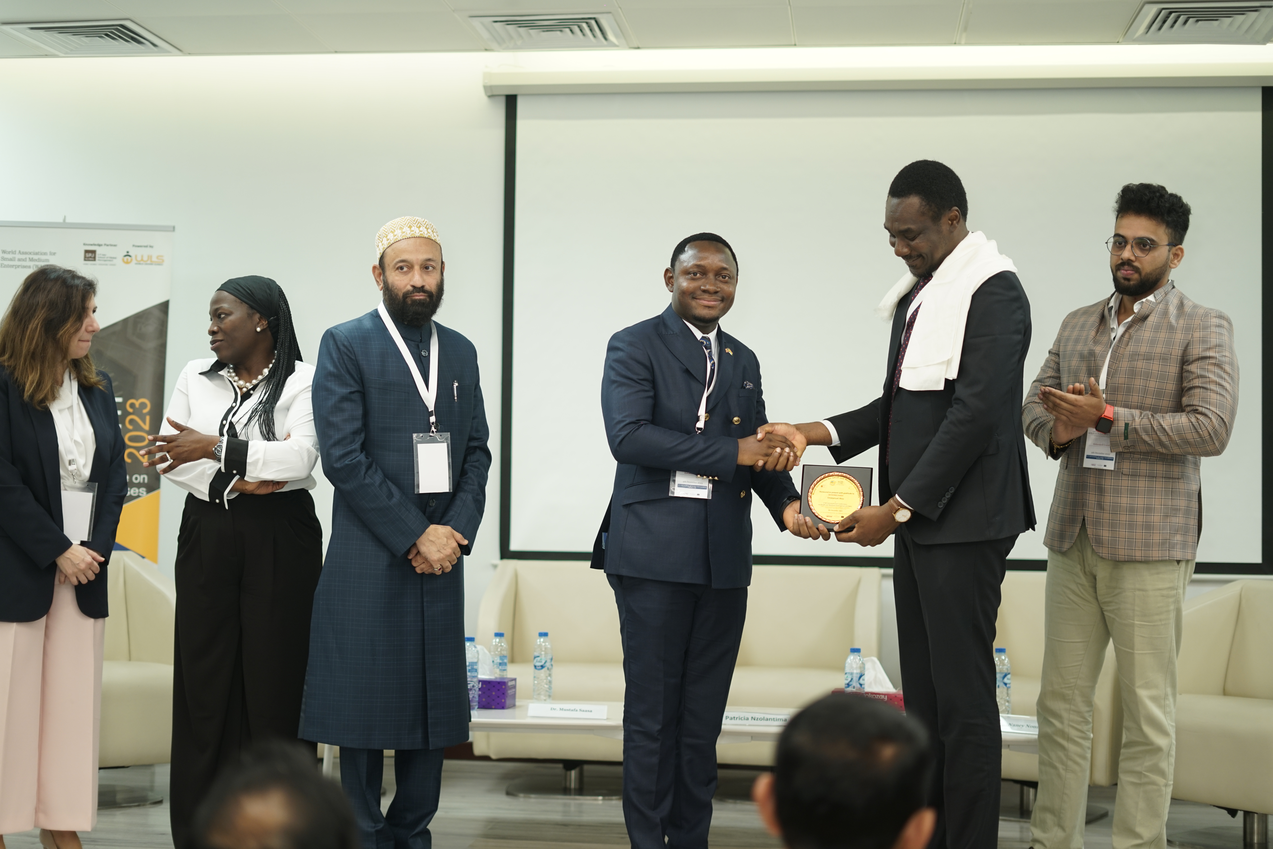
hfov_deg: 39.6
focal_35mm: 50
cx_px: 636
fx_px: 1768
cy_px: 424
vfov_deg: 27.0
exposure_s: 1/125
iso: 320
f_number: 1.8
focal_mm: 50
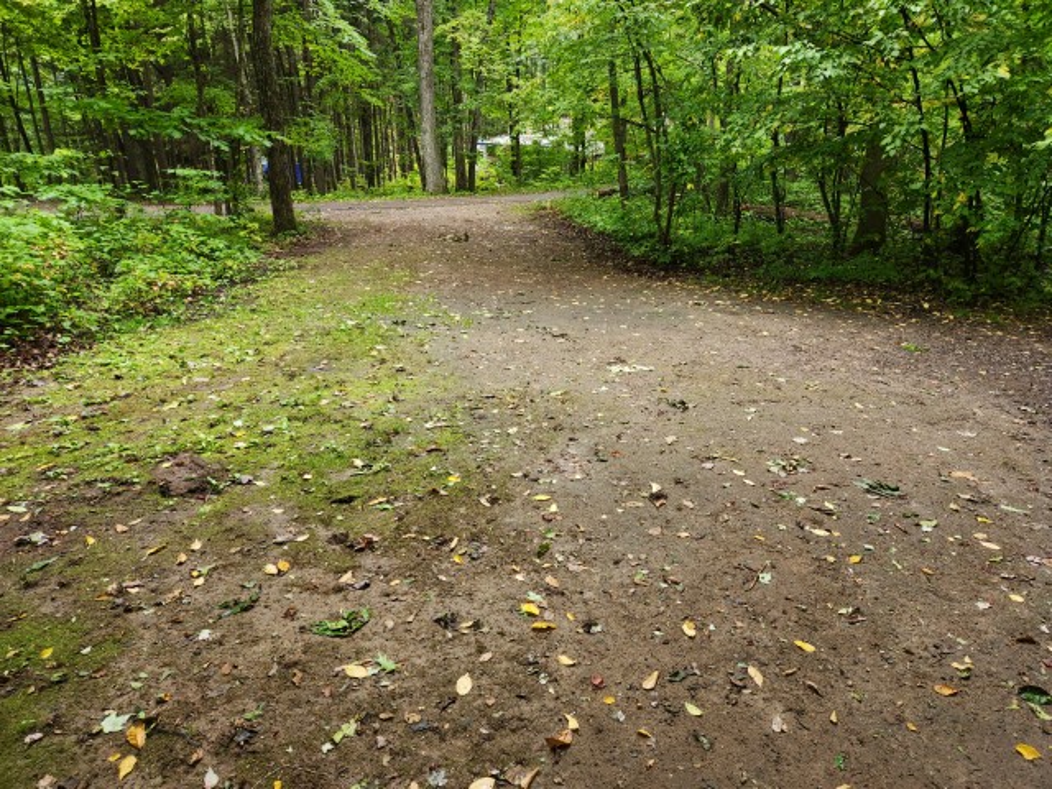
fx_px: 699
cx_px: 526
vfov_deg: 58.9
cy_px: 394
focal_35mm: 23
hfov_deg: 73.9
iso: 160
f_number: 1.8
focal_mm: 5.4
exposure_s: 1/120
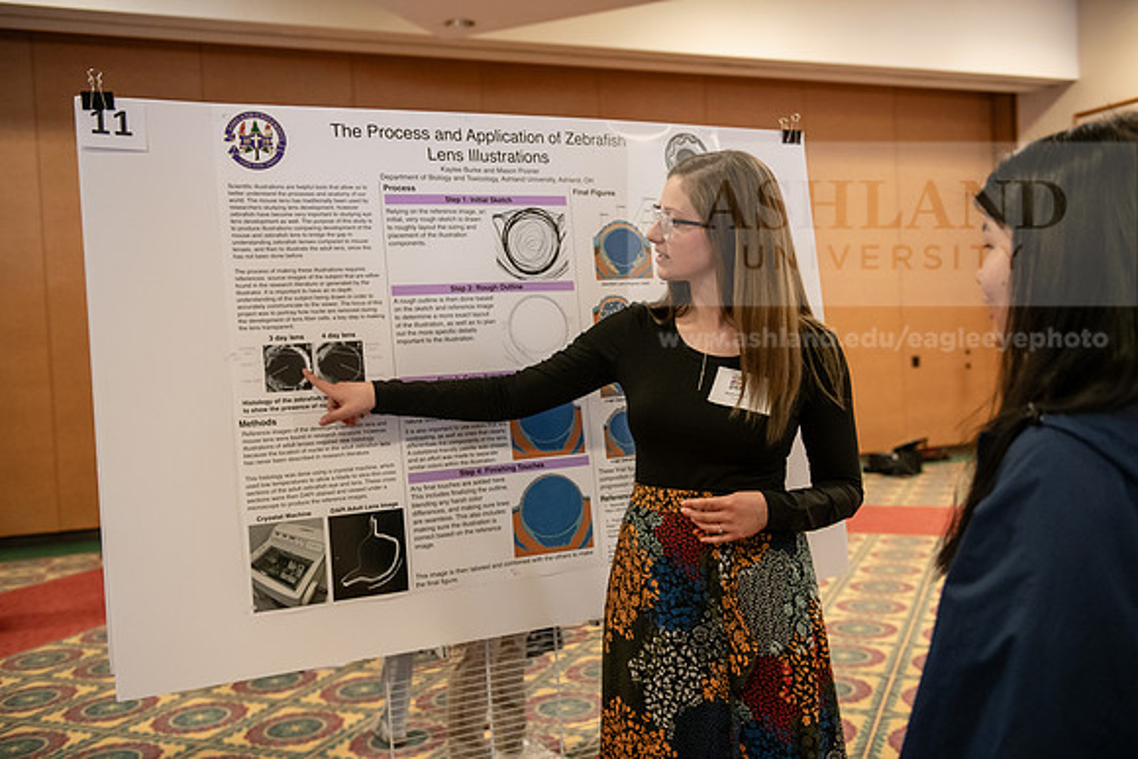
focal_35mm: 34
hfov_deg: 55.8
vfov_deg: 38.9
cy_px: 380
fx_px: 1075
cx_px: 569
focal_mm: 34
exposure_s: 1/160
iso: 2500
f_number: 3.2
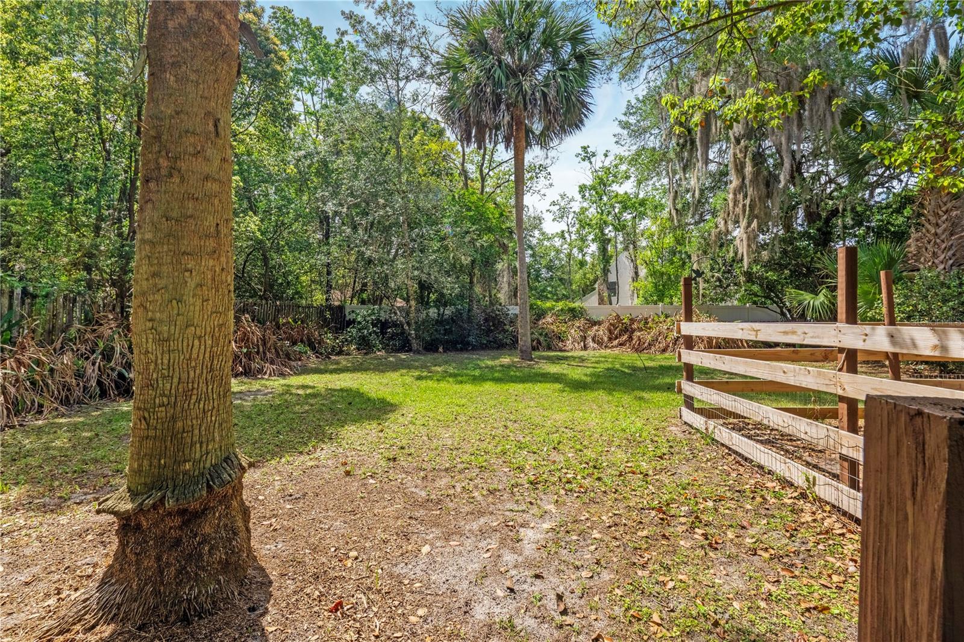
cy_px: 321
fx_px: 442
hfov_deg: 95.0
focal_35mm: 16
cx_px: 482
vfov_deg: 72.0
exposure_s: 1/4000
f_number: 9
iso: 250
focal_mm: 11
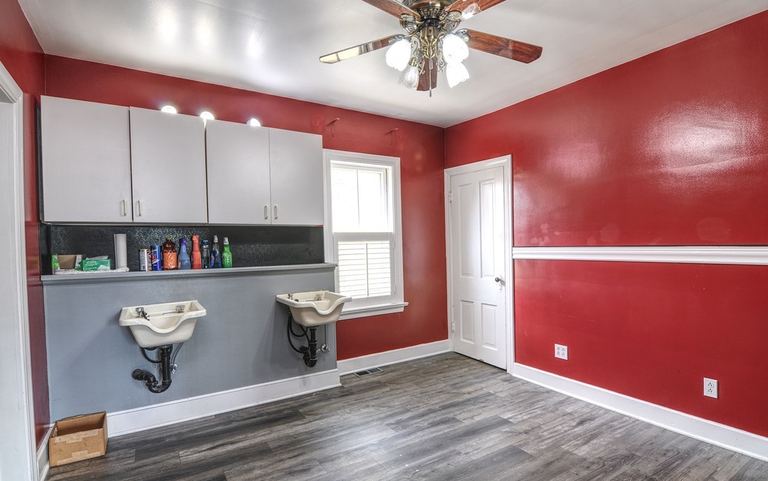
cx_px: 385
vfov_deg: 66.4
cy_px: 252
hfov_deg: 92.6
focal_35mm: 18
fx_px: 367
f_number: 8
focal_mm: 11
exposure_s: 1/8
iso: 200
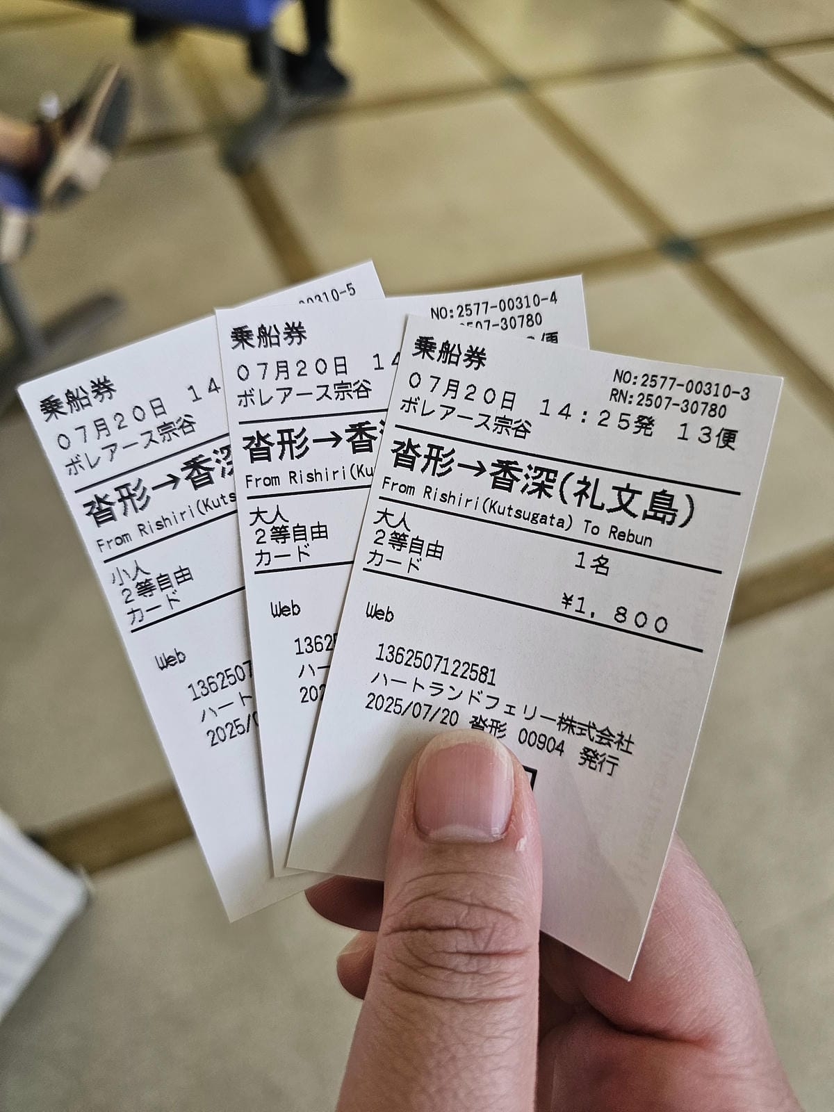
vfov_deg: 73.9
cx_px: 417
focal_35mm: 23
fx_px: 739
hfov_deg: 58.9
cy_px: 556
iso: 160
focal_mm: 6.3
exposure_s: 1/100
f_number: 1.7
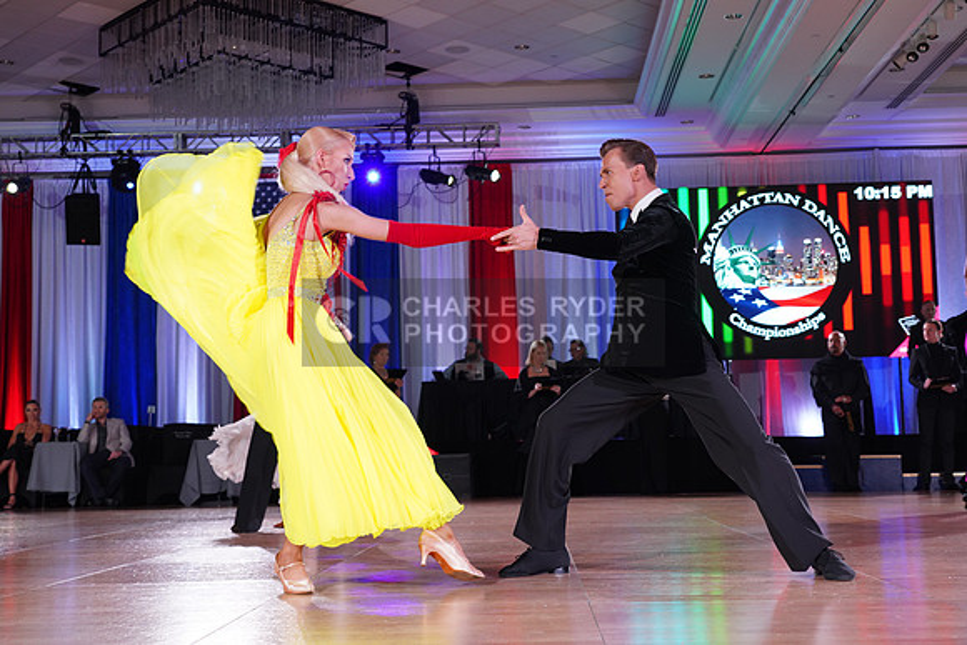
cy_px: 322
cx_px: 484
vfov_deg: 29.9
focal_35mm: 45
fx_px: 1209
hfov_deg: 43.6
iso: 1600
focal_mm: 45
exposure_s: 1/160
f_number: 5.6
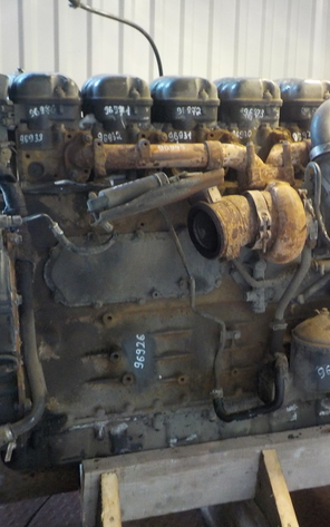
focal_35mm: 43
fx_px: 618
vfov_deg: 46.2
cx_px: 250
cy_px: 265
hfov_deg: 29.4
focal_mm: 4.1
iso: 400
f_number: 3.3
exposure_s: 1/30
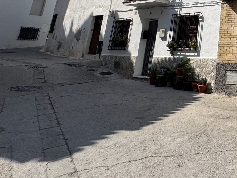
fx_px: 246
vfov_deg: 34.2
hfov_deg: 36.8
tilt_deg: +14.2
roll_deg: +0.5
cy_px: -19
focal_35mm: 36
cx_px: 296
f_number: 2.2
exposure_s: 1/2342
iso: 50
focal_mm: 2.22
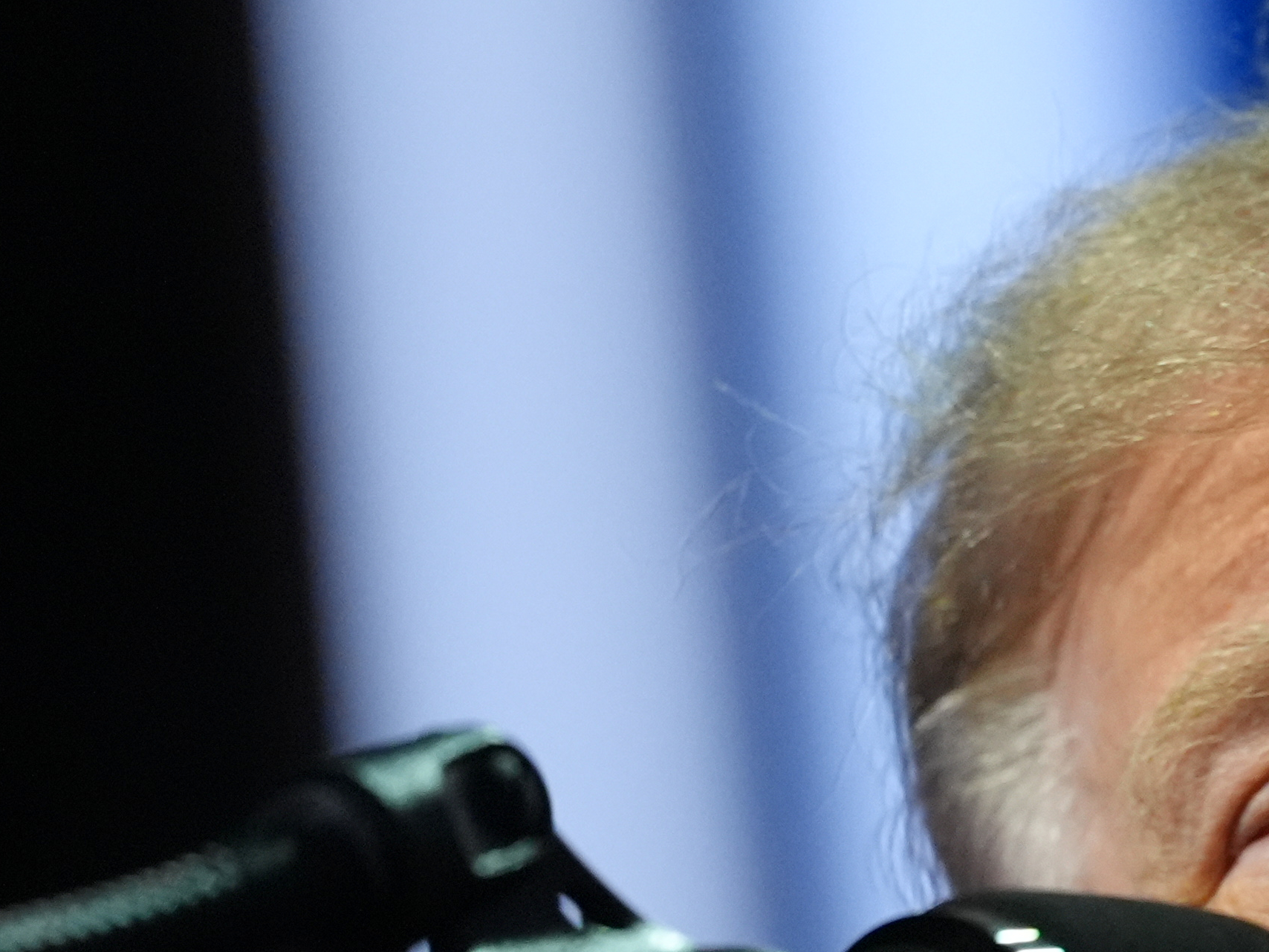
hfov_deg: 2.0
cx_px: 2016
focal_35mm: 1013
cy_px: 905
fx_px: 37136
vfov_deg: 1.5
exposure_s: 1/320
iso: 4000
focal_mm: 300
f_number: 3.5
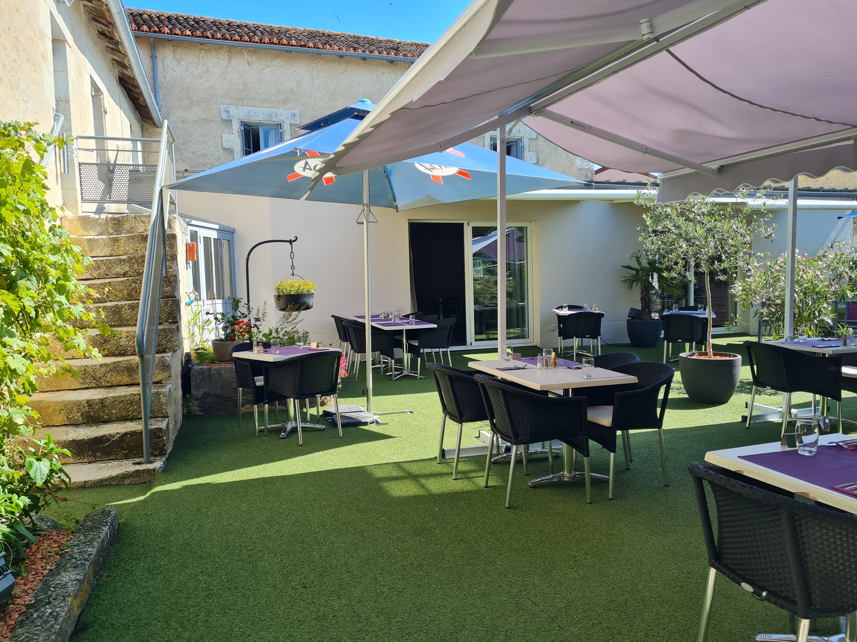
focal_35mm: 26
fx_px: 644
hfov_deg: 67.3
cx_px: 428
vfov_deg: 53.1
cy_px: 321
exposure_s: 1/868
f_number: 1.8
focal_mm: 5.4
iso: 50
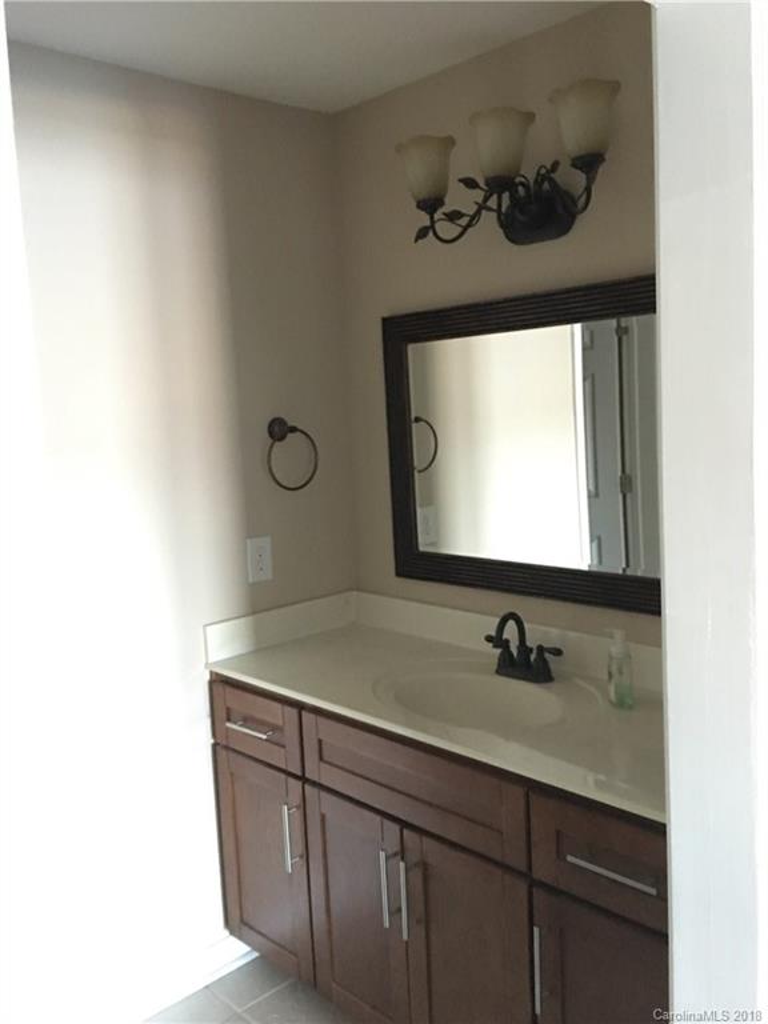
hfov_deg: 48.2
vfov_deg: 61.7
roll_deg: +2.1
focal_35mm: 29
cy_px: 512
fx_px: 858
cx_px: 384
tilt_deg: -5.4
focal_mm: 4.15
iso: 200
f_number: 2.2
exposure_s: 1/4
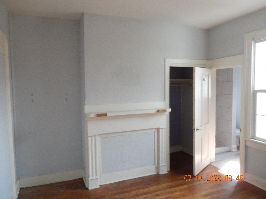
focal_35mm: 25
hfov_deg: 69.4
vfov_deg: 54.9
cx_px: 133
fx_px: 192
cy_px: 100
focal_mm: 4.5
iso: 400
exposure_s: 1/100
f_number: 3.4
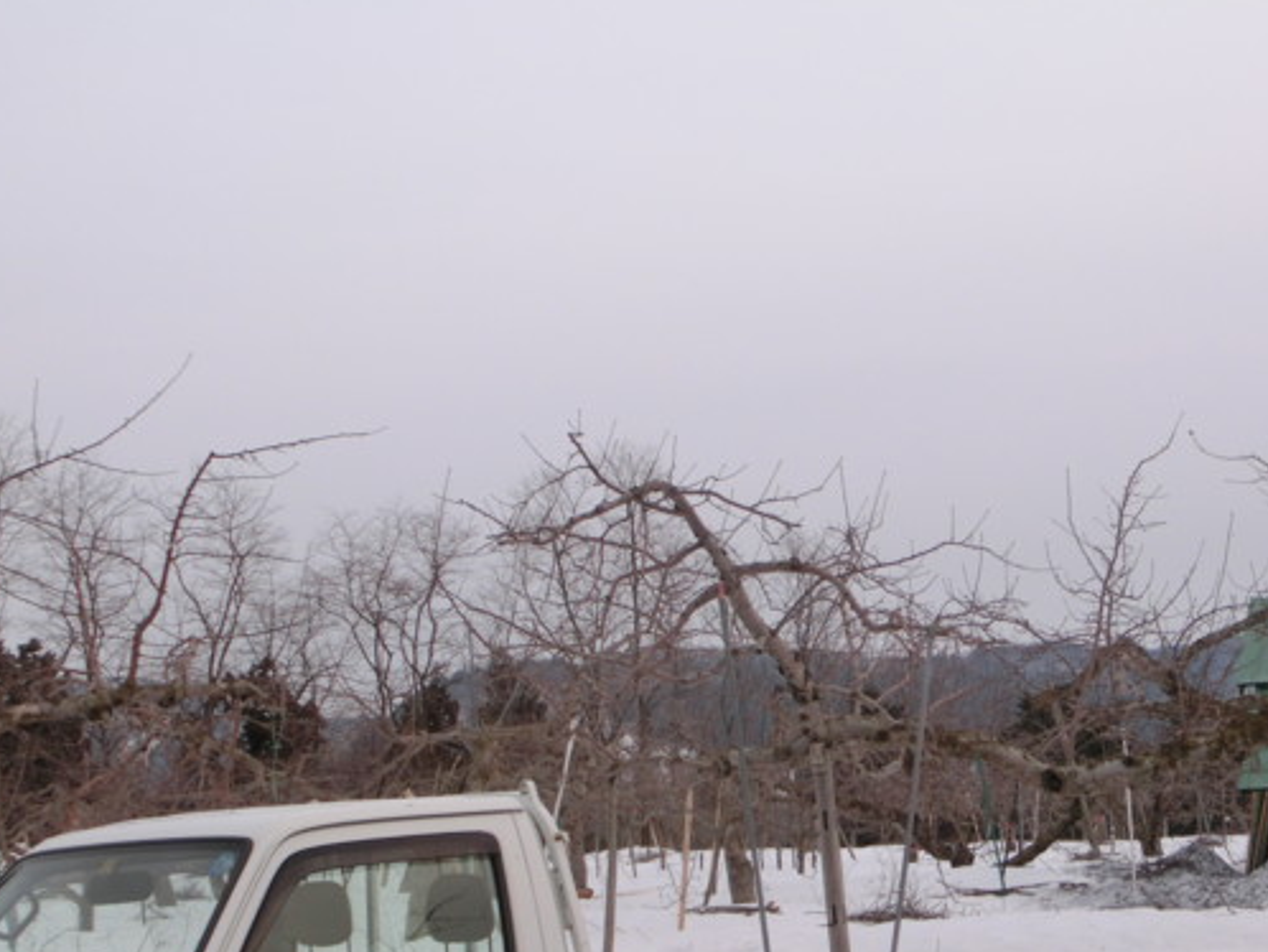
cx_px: 942
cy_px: 568
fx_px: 1942
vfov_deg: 27.5
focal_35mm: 53
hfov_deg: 35.4
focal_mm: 5.93
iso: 80
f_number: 3.7
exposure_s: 1/160
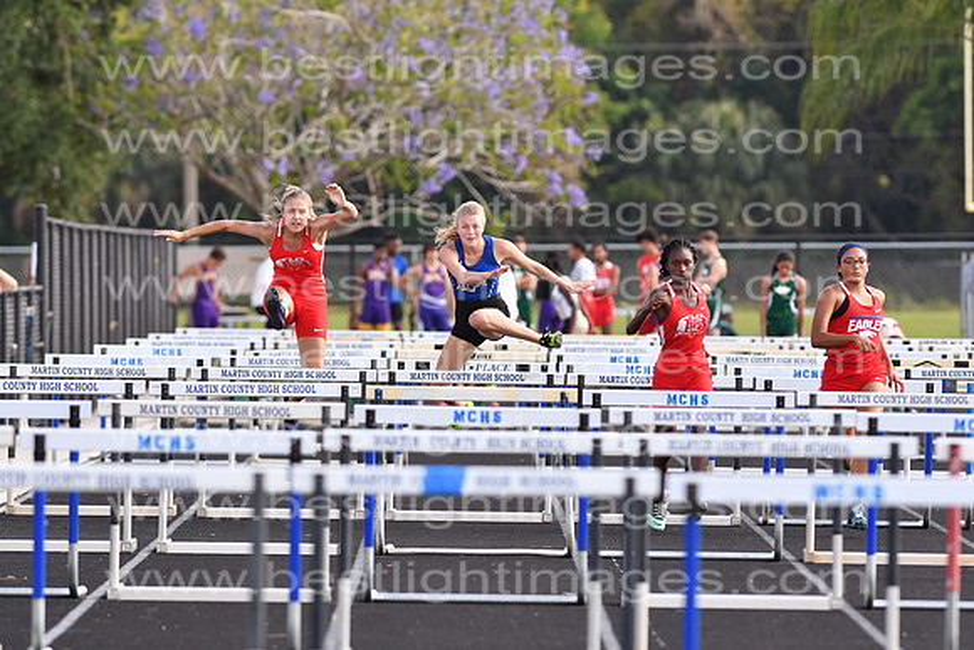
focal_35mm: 450
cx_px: 487
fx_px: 12177
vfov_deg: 3.1
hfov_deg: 4.6
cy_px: 325
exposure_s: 1/1000
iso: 400
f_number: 5.6
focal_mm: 300
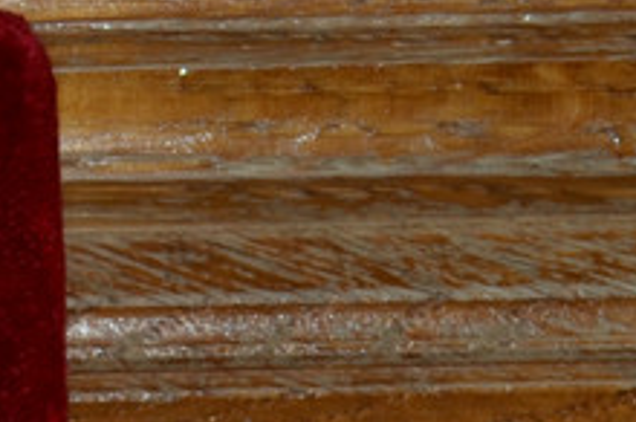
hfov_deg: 6.9
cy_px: 1127
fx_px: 5204
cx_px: -257
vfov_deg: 4.5
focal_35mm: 295
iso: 100
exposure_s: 1/60
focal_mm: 36
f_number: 8
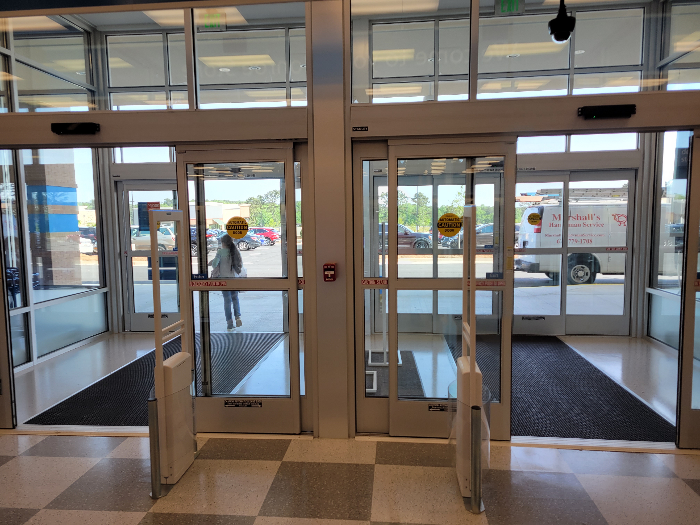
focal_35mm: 26
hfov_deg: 67.3
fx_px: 526
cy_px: 262
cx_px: 350
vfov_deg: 53.1
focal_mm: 5.4
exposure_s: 1/197
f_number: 1.8
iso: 40
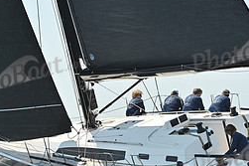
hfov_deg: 12.7
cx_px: 141
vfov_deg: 8.5
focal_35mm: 162
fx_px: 1120
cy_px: 114
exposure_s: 1/1250
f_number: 6.3
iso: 320
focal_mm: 70
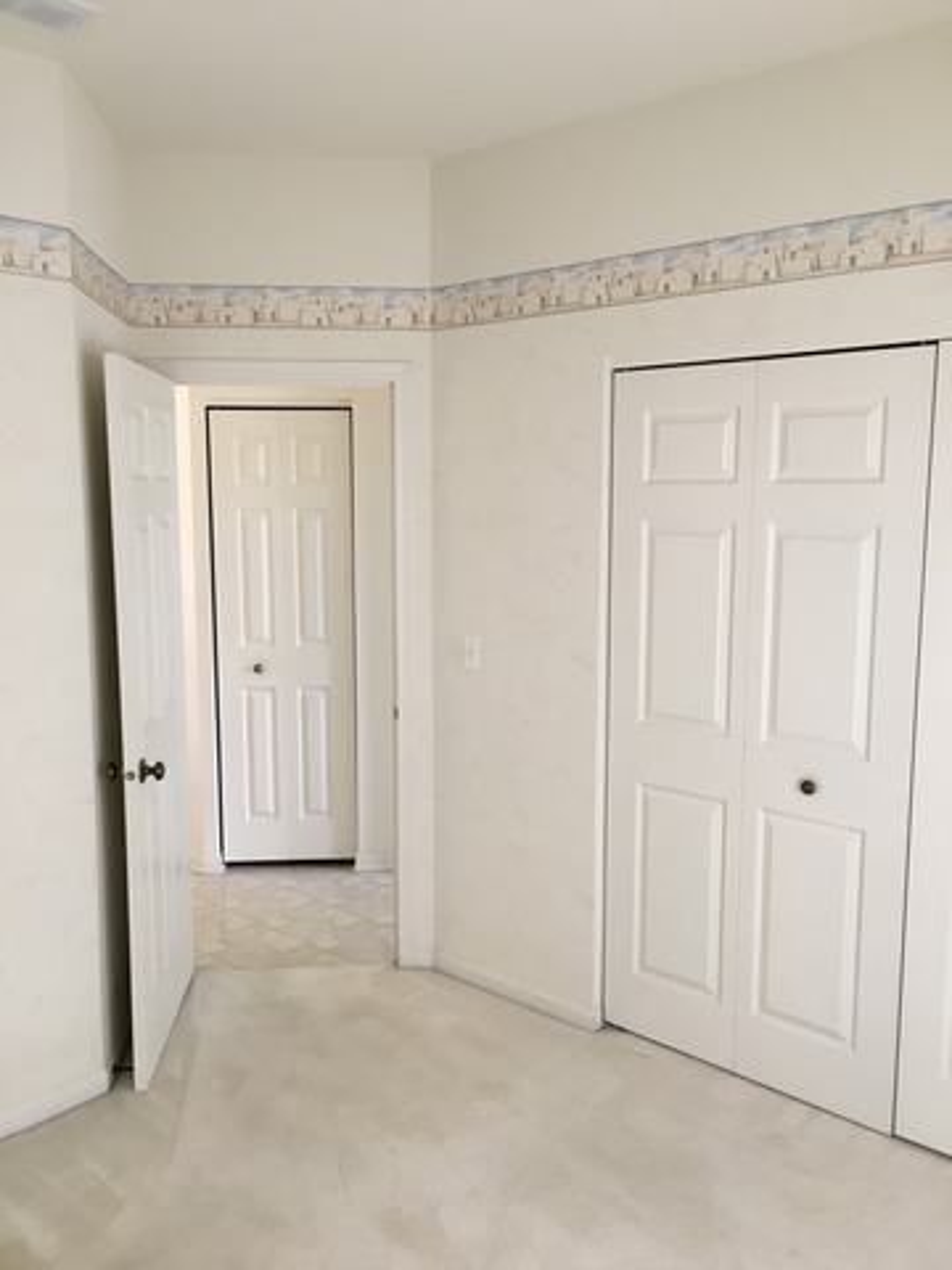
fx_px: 1063
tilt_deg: -8.1
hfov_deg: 48.2
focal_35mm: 29
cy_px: 635
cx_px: 476
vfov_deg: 61.7
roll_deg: -0.7
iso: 64
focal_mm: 4.15
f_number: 2.2
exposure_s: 1/30
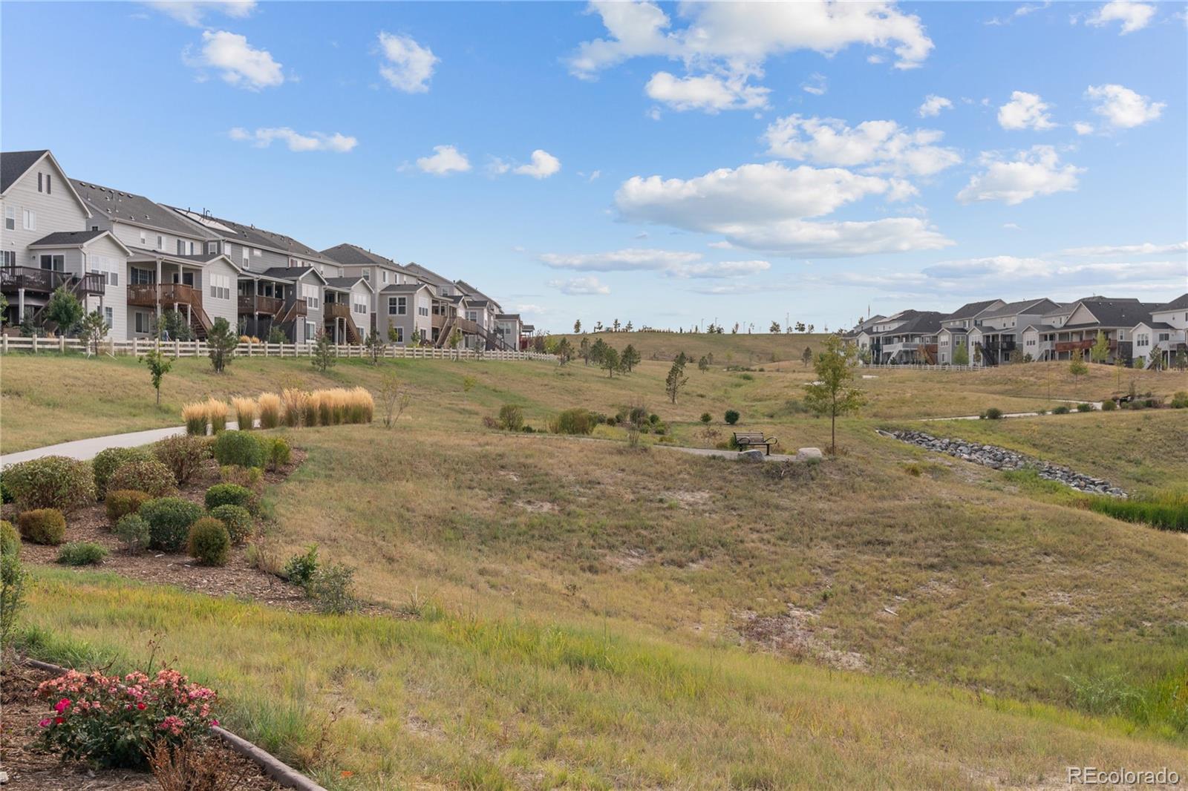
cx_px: 594
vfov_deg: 31.9
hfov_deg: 46.4
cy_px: 396
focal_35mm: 42
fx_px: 1386
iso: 400
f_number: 8
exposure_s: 1/800
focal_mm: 28
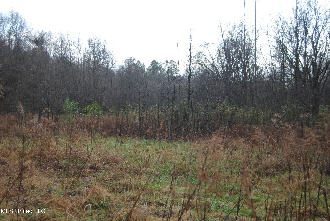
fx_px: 523
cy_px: 110
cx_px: 165
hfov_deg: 35.0
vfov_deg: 23.8
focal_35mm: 57
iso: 100
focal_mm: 38
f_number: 5
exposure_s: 1/100
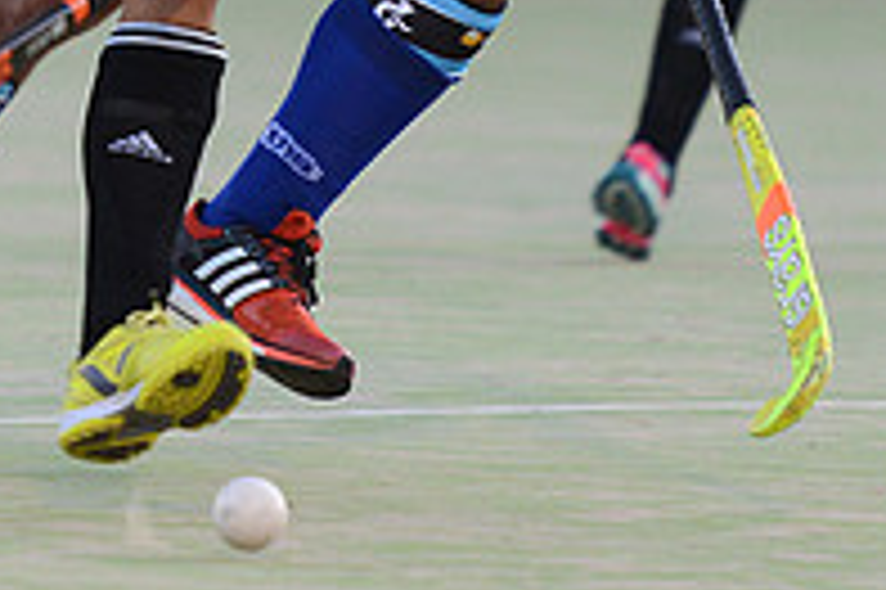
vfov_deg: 1.9
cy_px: -227
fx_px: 17410
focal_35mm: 708
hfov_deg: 2.9
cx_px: 202
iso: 1250
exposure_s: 1/500
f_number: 4
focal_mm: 240
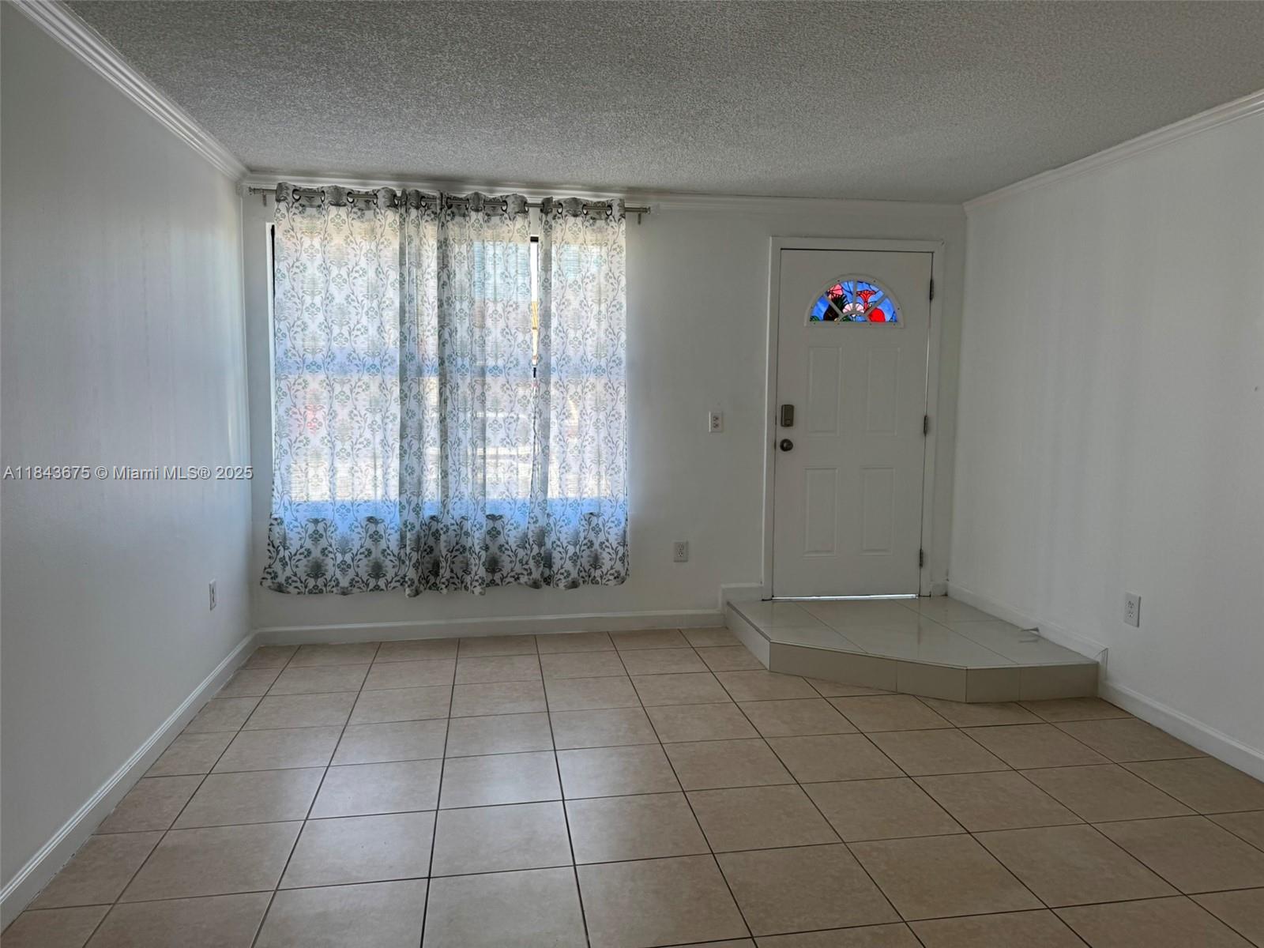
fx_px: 876
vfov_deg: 56.8
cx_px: 632
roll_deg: -0.1
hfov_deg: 71.6
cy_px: 474
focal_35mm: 24
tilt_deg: -5.6
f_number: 1.78
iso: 64
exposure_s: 1/121
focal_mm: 6.76
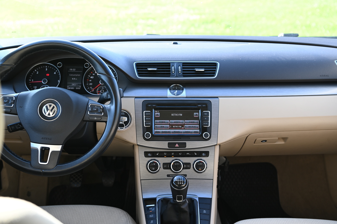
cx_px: 168
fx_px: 430
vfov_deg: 29.2
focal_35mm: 46
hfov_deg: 42.8
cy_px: 112
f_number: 4.5
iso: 200
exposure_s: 1/80
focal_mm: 46
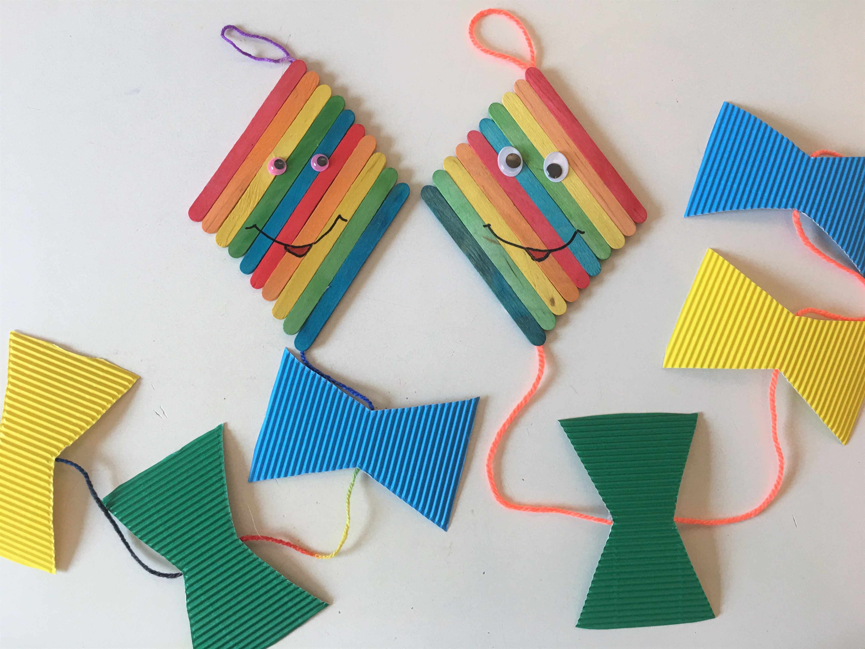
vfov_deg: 48.2
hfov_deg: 61.7
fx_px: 725
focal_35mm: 29
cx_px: 432
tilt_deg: -80.8
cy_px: 324
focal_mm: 4.15
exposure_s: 1/17
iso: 32
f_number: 2.2
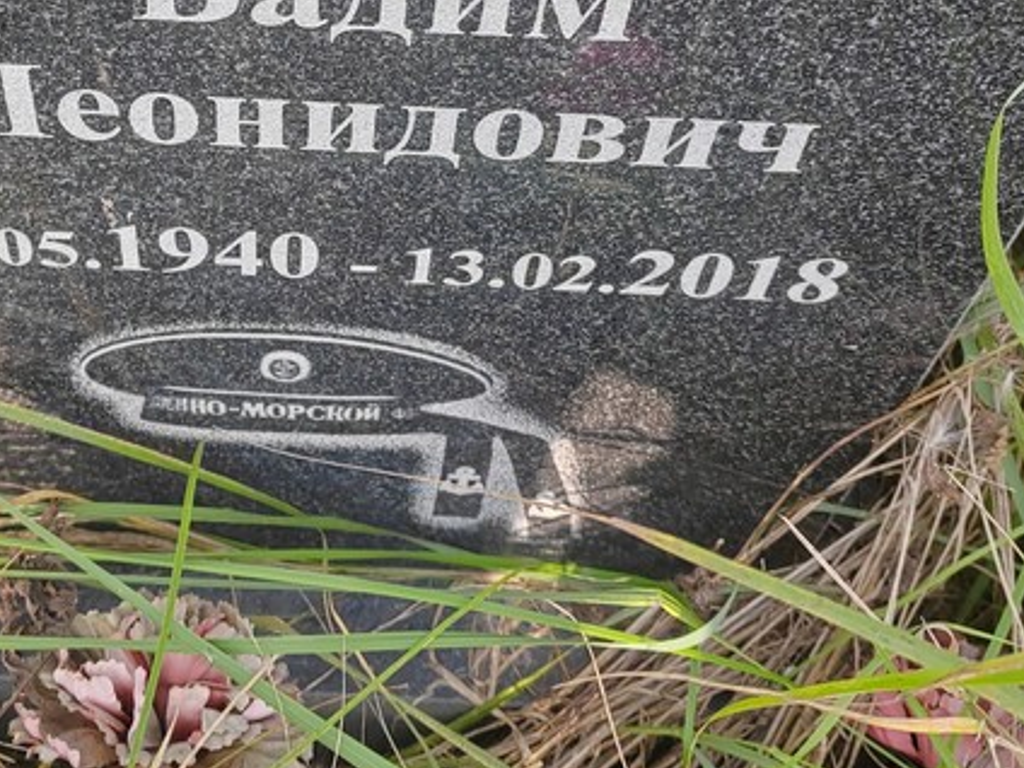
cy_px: 181
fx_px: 1509
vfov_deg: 28.1
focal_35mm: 51
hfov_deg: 37.0
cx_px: 328
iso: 100
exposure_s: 1/220
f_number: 1.9
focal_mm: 5.52
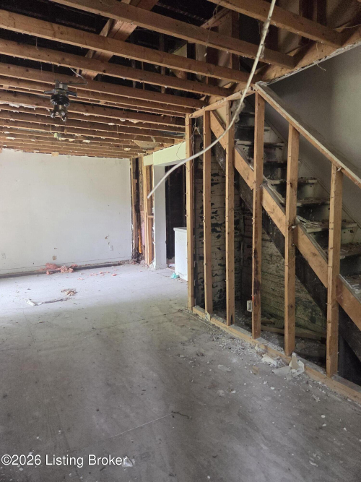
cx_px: 180
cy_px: 241
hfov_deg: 58.9
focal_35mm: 23
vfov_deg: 73.9
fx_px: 320
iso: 320
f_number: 1.8
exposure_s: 1/120
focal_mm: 5.4
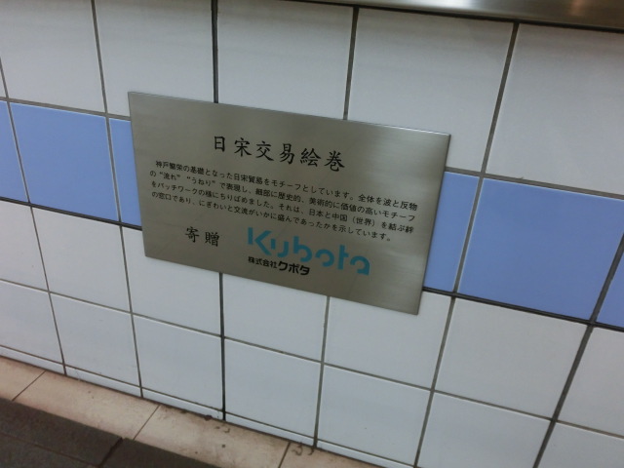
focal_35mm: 28
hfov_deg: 63.4
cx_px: 312
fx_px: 505
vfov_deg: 49.7
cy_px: 234
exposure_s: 1/125
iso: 320
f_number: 3
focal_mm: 5
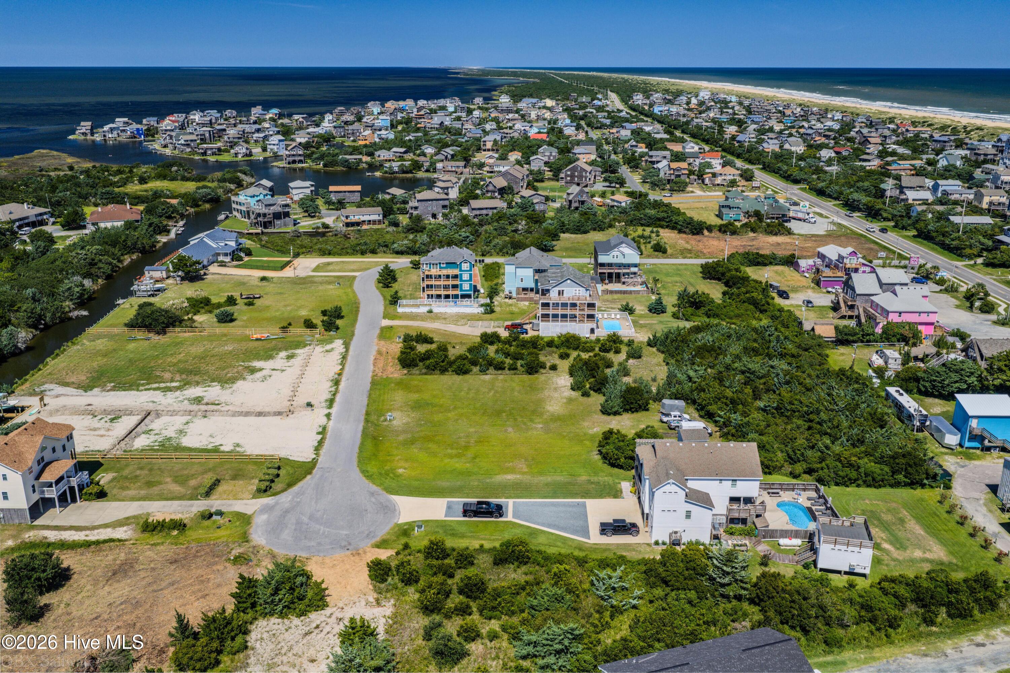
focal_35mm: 28
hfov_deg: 65.5
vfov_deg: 46.4
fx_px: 785
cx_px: 505
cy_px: 336
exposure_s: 1/100
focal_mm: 14.45
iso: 100
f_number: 2.8
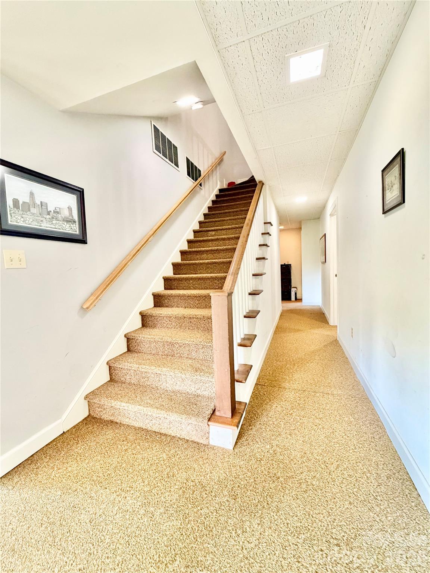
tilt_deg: -3.8
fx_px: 232
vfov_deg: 102.1
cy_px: 286
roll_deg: +1.6
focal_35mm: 14
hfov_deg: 85.7
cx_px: 215
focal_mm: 2.22
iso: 640
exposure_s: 1/60
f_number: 2.2
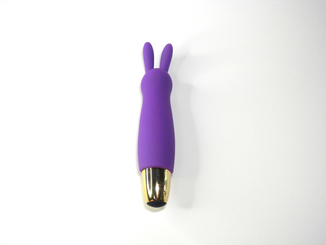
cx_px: 163
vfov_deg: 29.7
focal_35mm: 49
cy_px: 122
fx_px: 461
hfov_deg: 38.9
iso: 100
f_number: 4
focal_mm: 8.9
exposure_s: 1/80
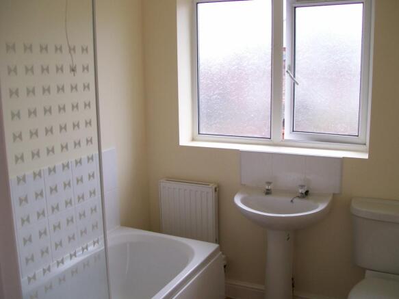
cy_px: 150
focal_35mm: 36
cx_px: 200
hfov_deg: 51.4
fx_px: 415
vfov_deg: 39.6
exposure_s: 1/66.4
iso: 80
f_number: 2.7
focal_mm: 6
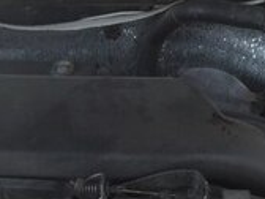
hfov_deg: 17.1
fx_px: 873
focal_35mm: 114
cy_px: 288
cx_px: 39
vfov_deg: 12.4
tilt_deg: -48.5
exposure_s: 1/423
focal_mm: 4.15
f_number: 2.2
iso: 32
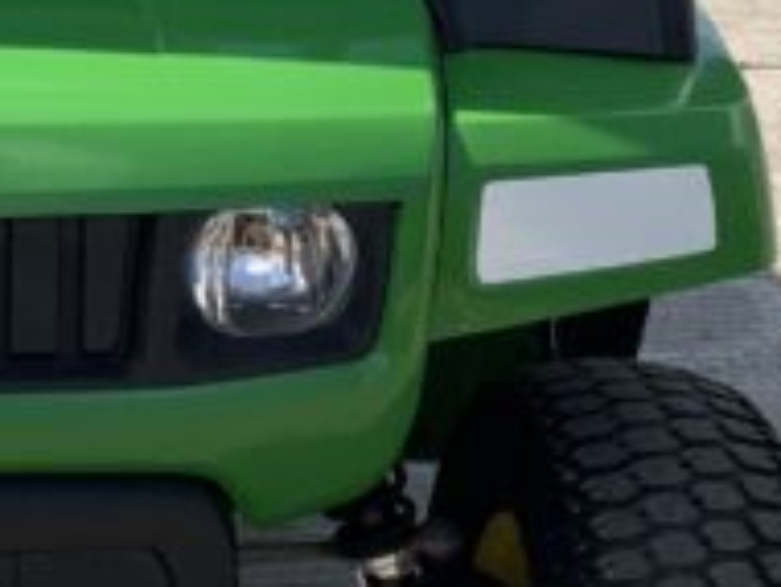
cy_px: -45
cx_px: -12
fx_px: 3524
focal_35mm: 156
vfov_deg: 9.4
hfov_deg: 12.5
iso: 16
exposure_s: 1/1534
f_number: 1.8
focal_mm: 3
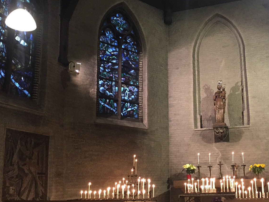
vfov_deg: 35.1
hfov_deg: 45.0
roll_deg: +1.3
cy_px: 117
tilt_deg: +9.9
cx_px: 181
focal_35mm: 41
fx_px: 319
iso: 250
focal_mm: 4.15
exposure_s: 1/17
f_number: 2.2
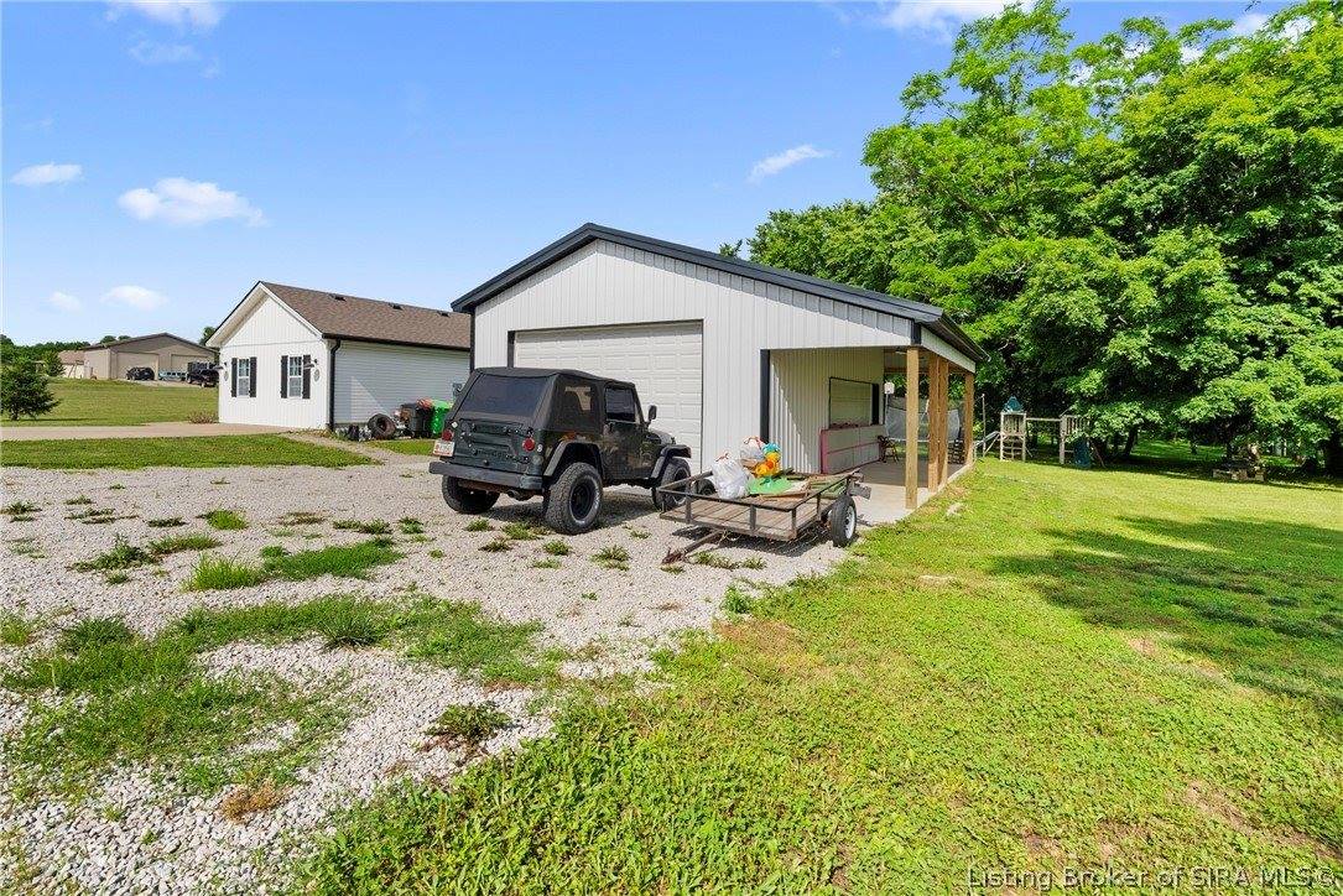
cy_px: 448
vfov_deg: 72.1
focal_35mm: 16
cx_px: 672
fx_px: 616
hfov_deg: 95.0
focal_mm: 16.5
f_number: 11
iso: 400
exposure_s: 1/200
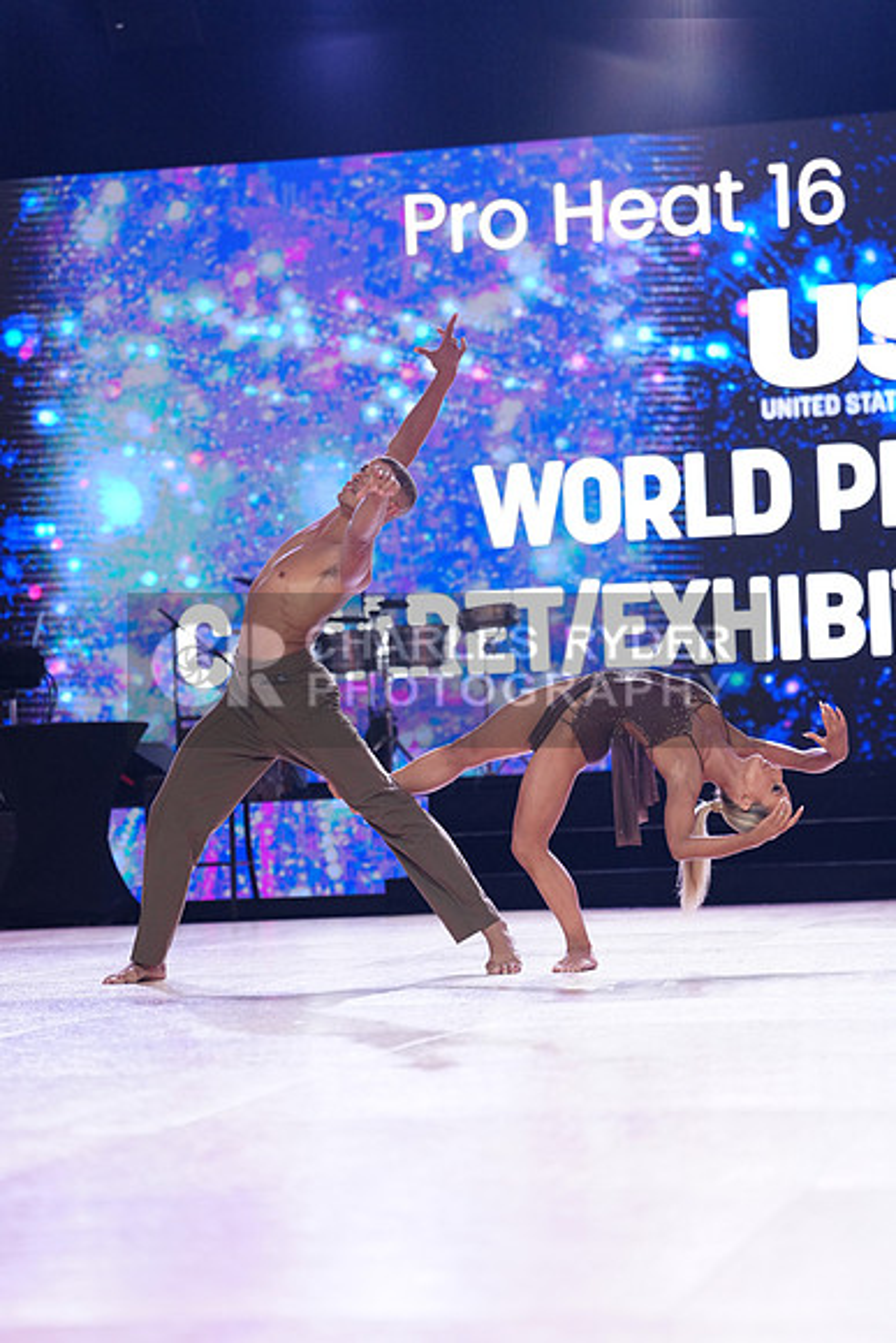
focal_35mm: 102
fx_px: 3805
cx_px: 448
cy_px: 672
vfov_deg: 20.0
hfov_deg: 13.4
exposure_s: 1/400
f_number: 2.8
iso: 2000
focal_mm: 102
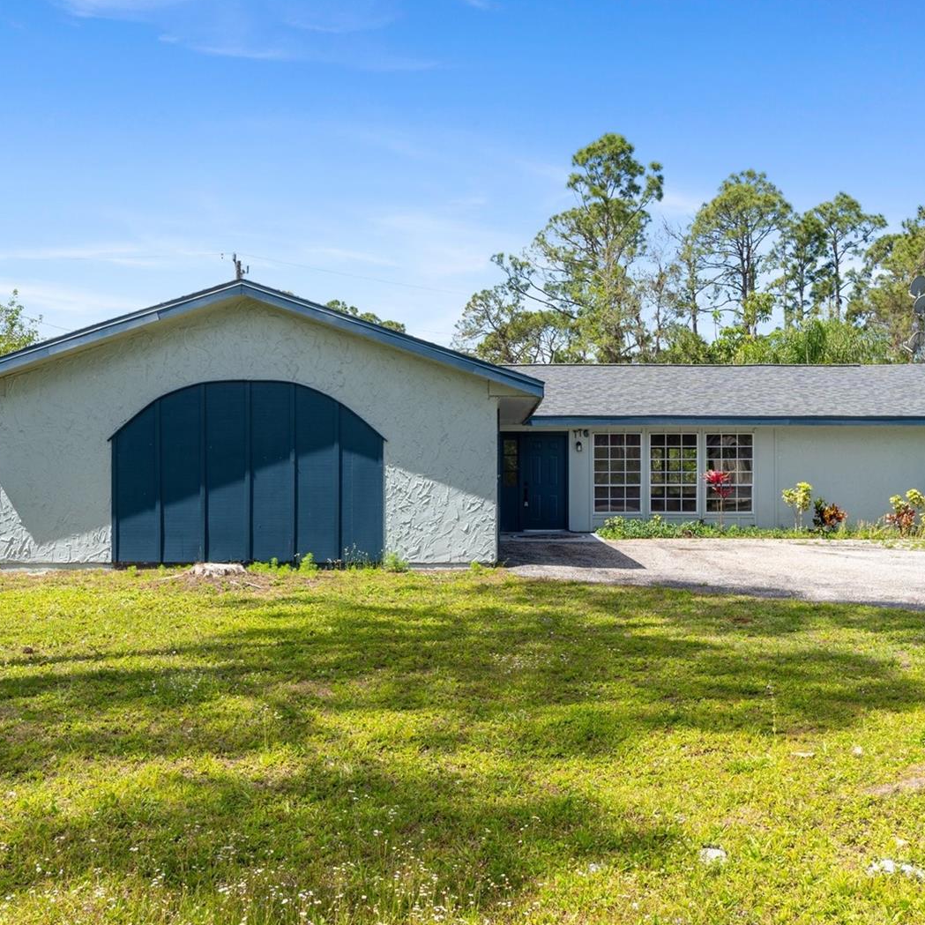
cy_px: 464
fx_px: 1058
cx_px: 508
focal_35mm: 35
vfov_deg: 47.2
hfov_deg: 47.2
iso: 100
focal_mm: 18
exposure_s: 1/160
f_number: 8
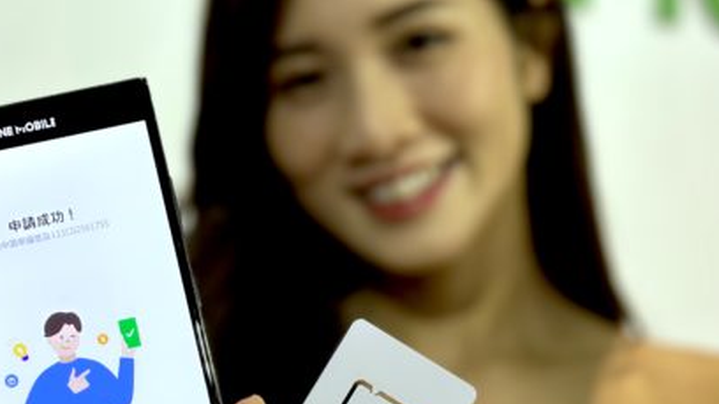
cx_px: 277
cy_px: 326
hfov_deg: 26.5
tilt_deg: +3.4
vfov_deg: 15.0
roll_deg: -0.4
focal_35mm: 80
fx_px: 1524
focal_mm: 6.86
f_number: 1.78
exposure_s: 1/390
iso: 80
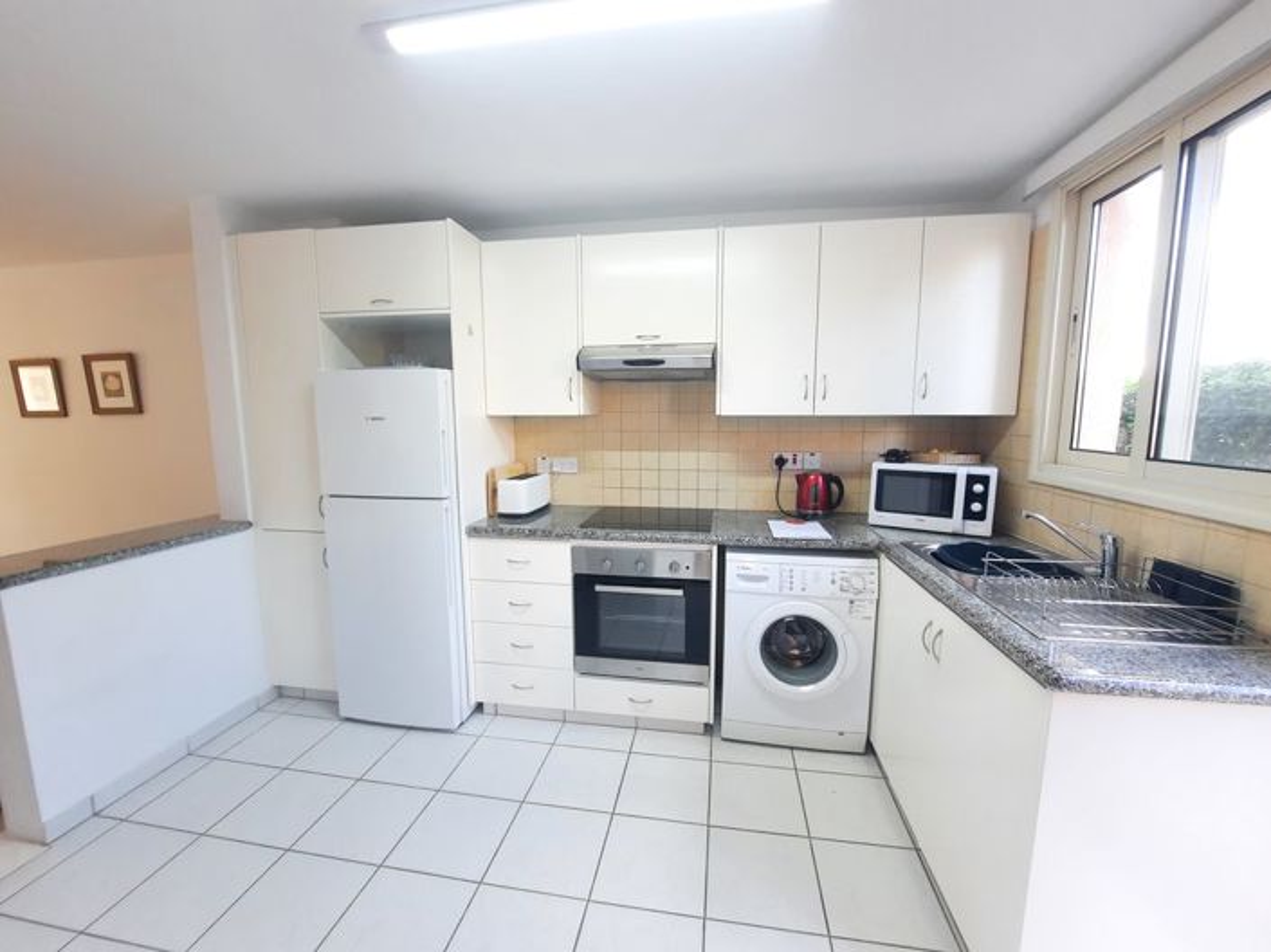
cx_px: 636
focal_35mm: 13
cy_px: 476
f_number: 2.2
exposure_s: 1/50
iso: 100
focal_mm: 1.74
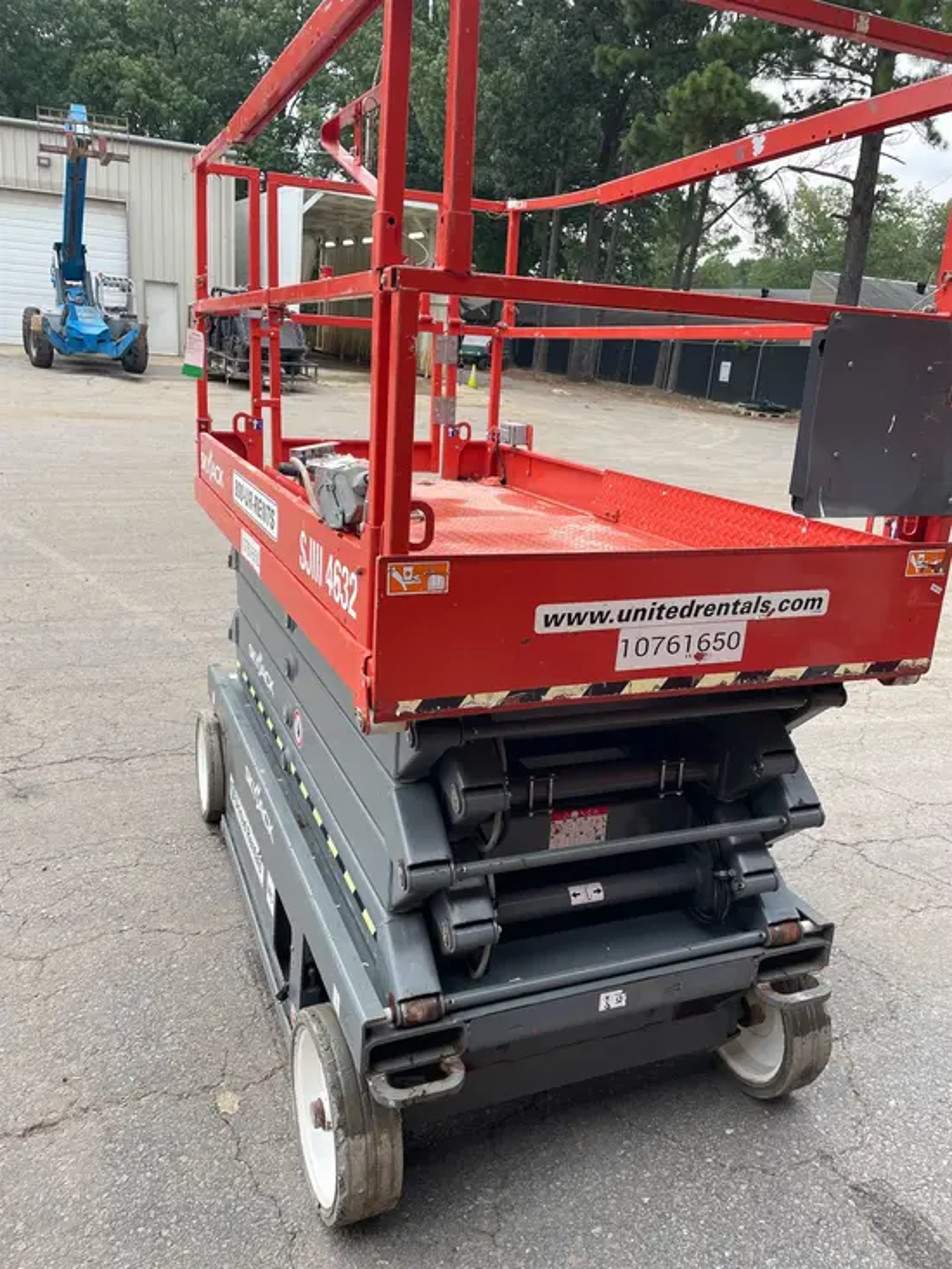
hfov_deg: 53.1
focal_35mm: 26
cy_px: 634
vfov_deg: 67.3
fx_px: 953
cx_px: 476
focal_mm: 4.2
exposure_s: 1/801
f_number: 1.6
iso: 32
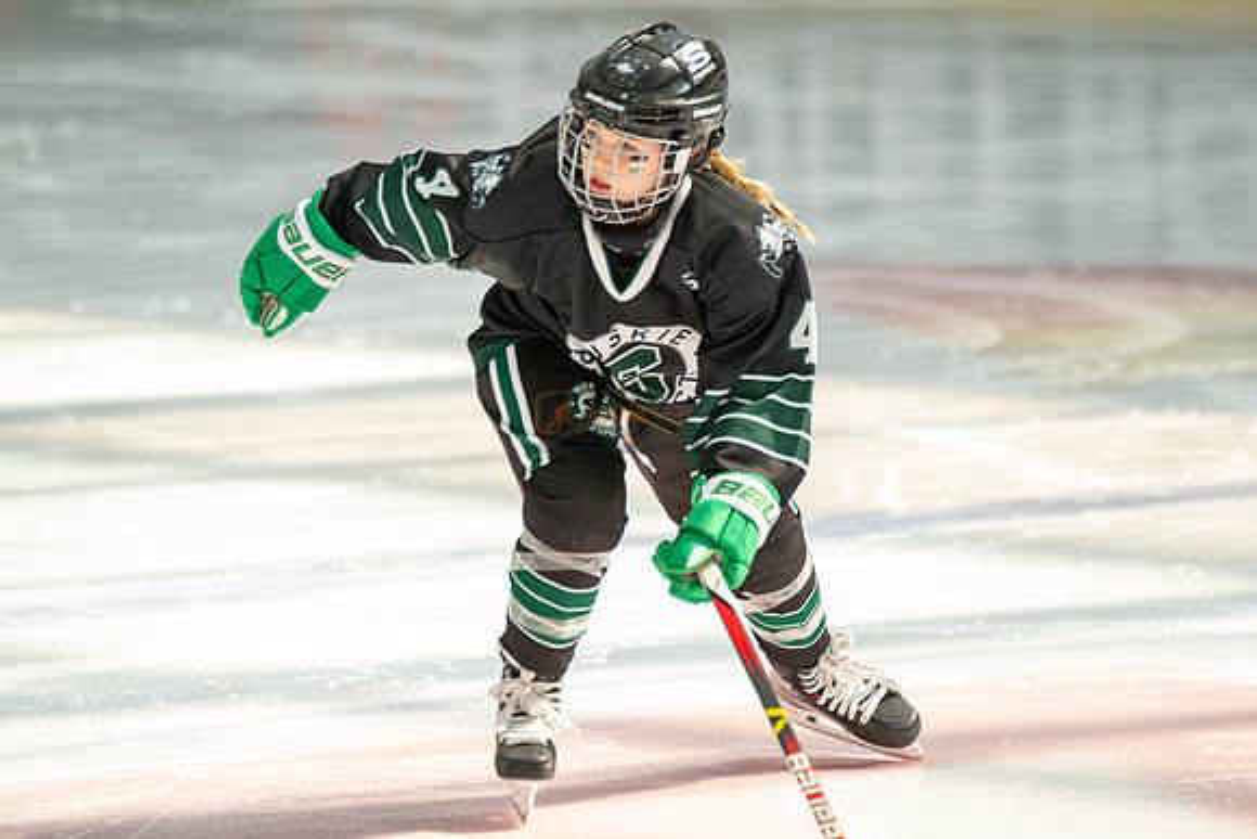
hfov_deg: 4.9
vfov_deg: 3.2
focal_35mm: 425
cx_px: 591
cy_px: 433
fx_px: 14829
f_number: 3.5
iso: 1600
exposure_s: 1/2000
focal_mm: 300
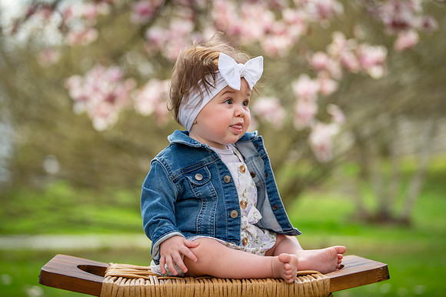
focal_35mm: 86
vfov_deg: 15.9
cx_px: 223
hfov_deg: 23.7
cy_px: 148
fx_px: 1065
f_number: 2.8
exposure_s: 1/1250
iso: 320
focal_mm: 86
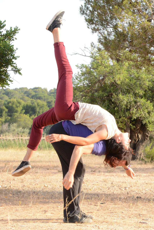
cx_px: 77
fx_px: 590
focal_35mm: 92
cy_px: 115
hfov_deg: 14.9
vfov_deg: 22.1
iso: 640
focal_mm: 92
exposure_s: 1/100
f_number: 14
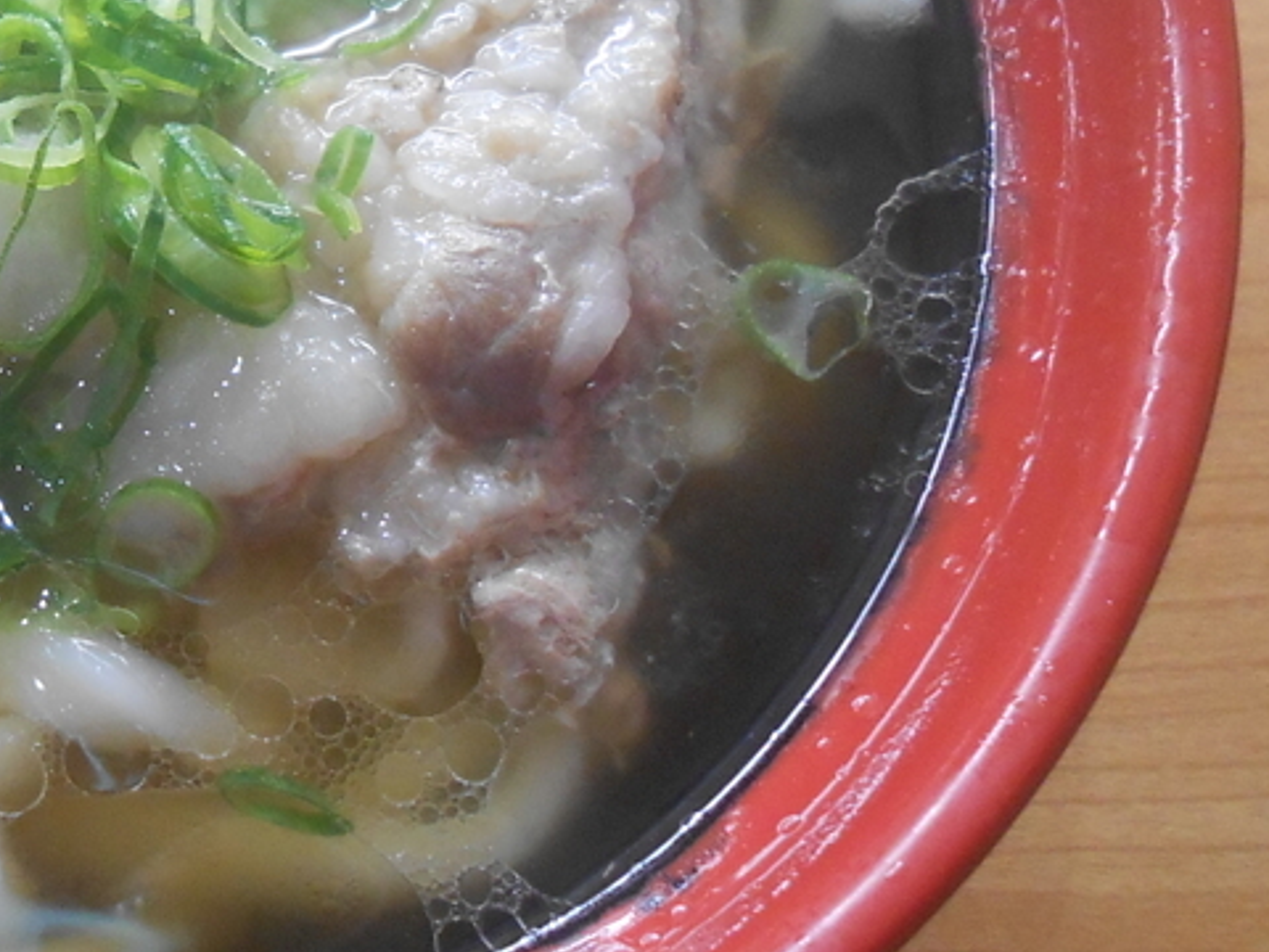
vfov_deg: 22.1
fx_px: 2383
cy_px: 122
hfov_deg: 28.2
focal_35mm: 65
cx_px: 26
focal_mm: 4.6
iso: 320
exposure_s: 1/30
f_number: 3.5
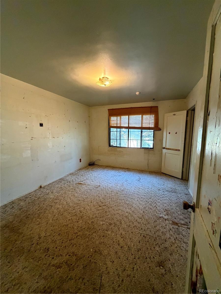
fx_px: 119
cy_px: 147
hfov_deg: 85.7
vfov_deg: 102.1
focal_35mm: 14
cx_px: 110
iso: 800
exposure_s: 1/60
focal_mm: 2.22
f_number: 2.2
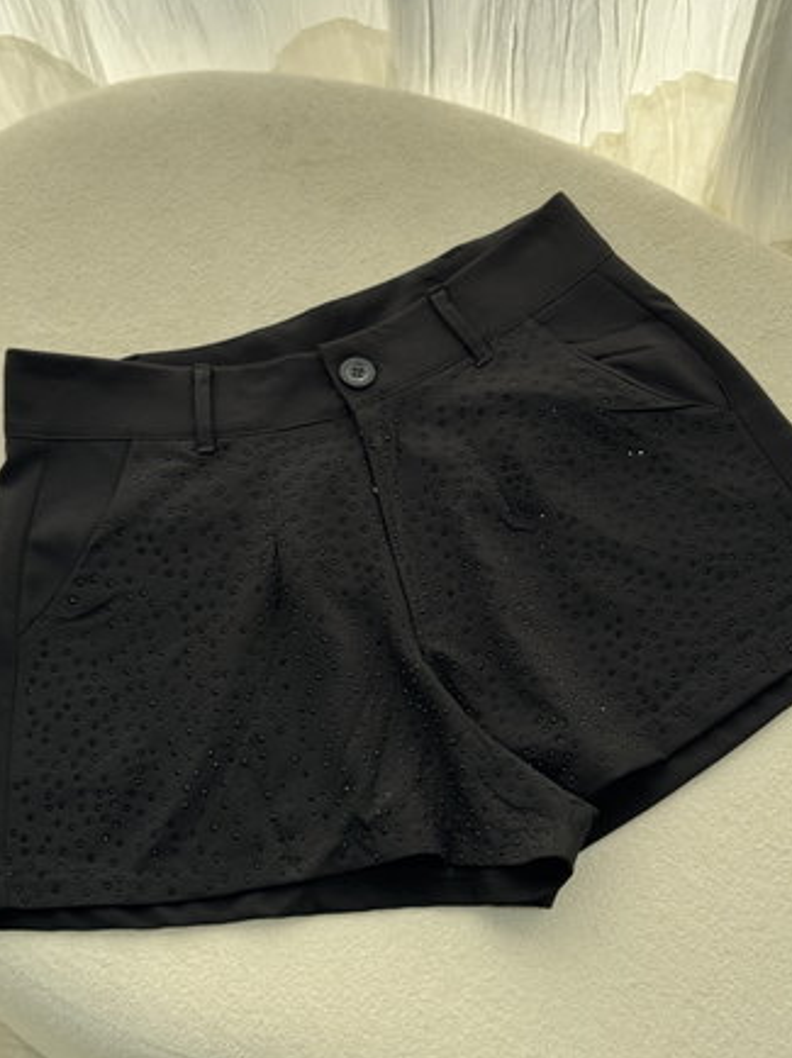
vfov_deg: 32.7
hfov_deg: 24.8
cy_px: 503
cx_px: 441
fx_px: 1802
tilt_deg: -68.3
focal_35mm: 59
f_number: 1.78
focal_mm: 6.76
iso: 100
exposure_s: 1/71
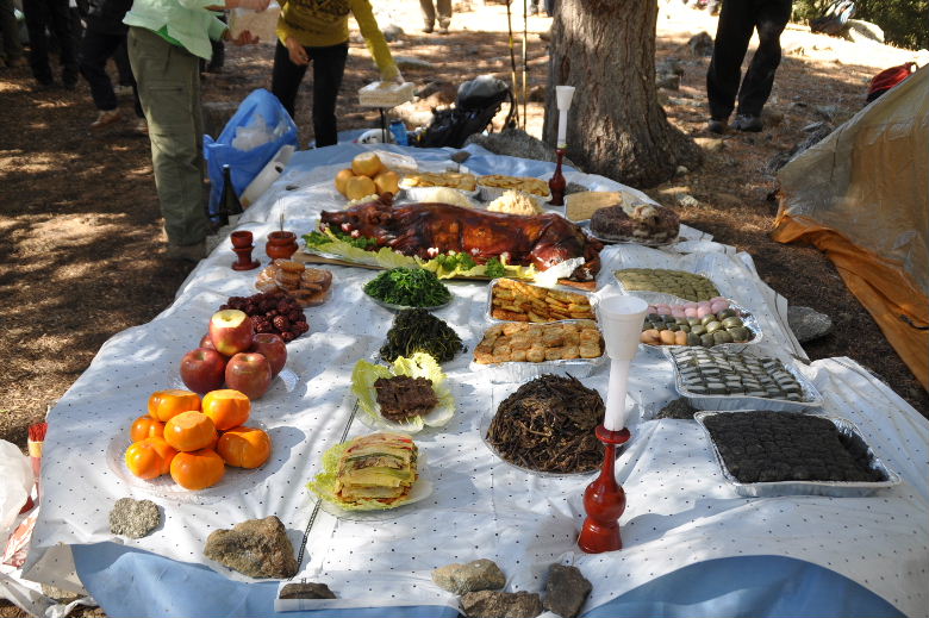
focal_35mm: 33
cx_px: 464
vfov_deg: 39.9
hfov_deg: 57.3
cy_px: 309
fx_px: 851
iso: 250
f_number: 5.6
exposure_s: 1/125
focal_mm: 22
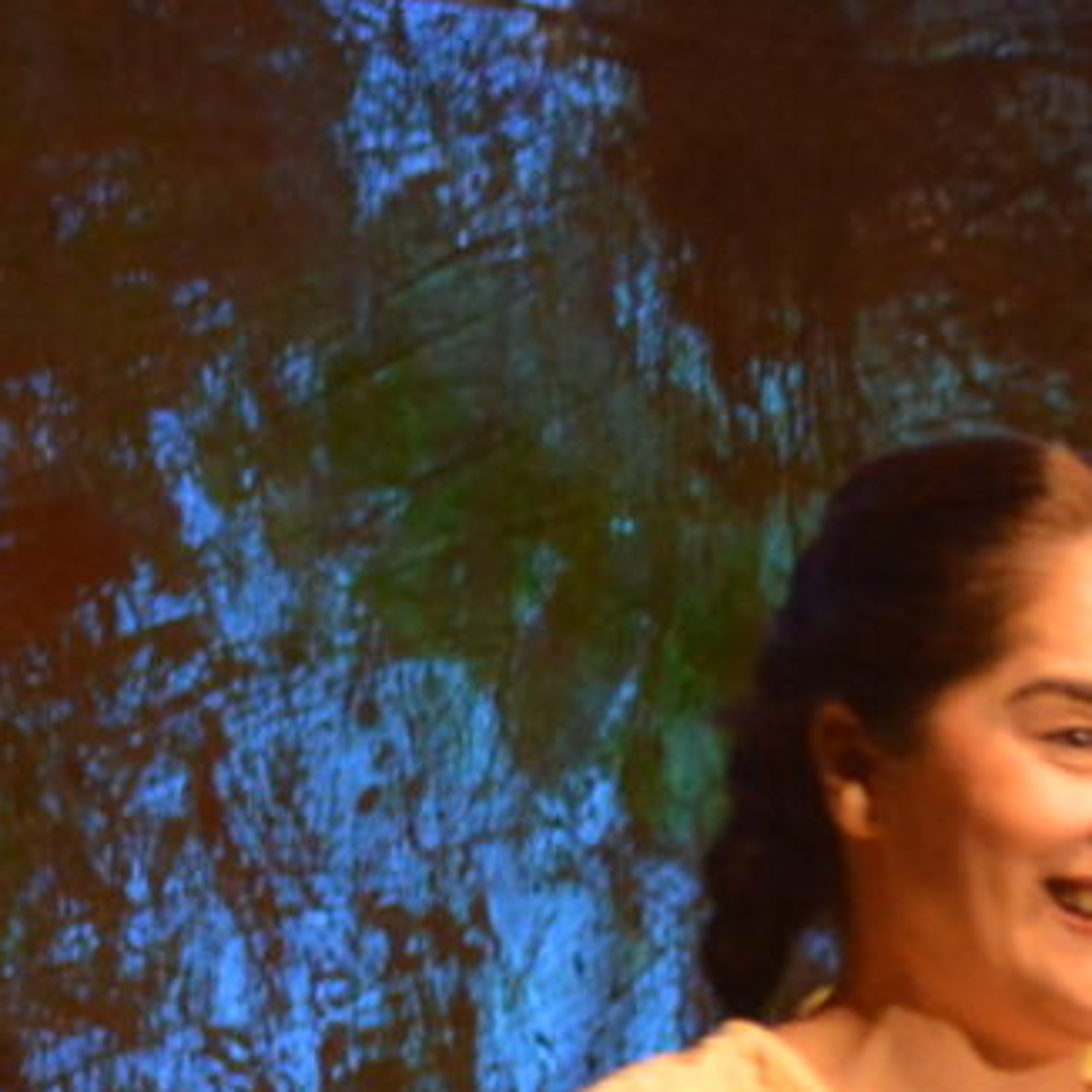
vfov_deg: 3.7
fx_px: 16667
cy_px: 1777
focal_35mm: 467
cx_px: 3718
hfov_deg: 3.6
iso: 1600
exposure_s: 1/160
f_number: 3.5
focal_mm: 70
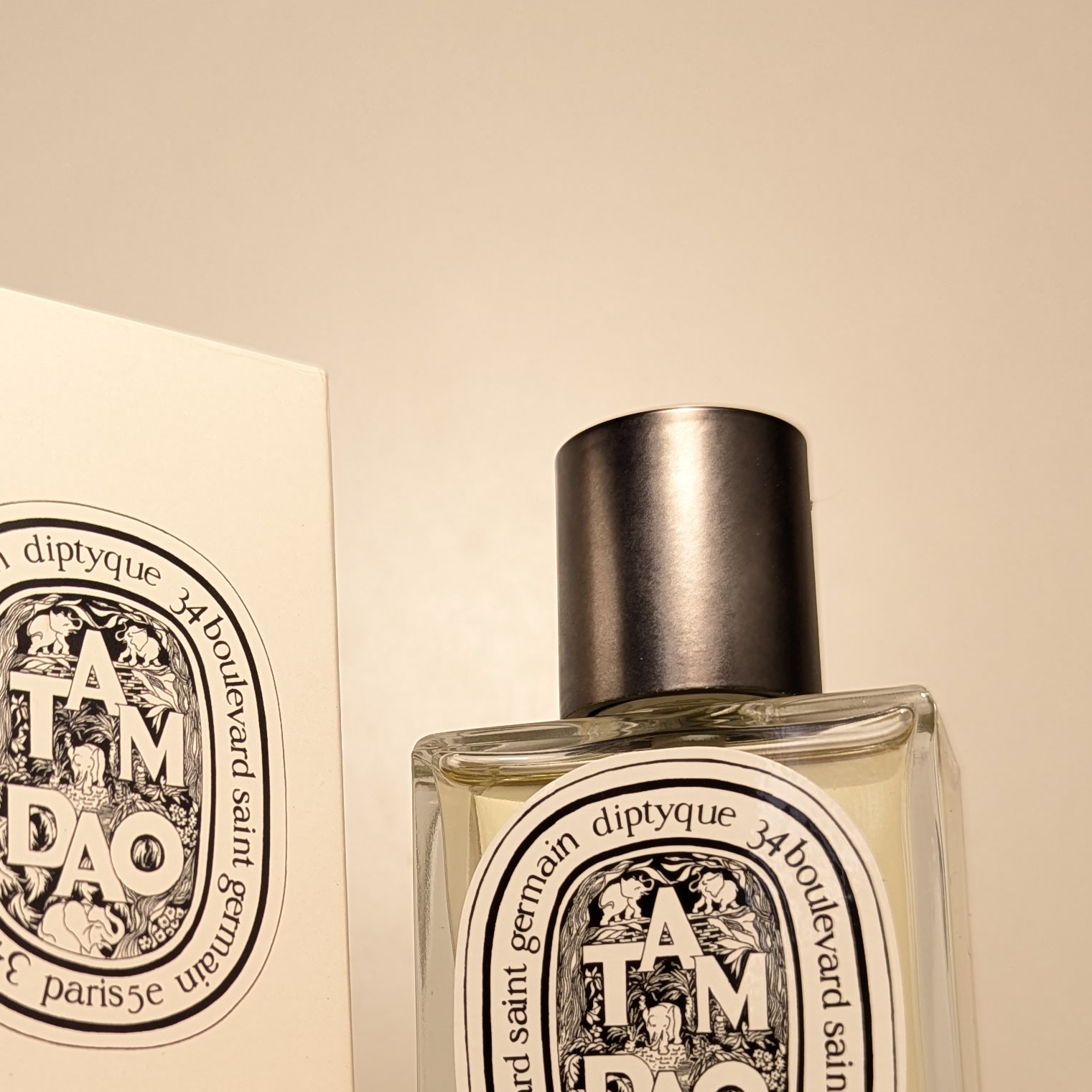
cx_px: 367
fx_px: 2034
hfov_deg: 29.8
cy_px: 846
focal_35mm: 57
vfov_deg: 29.5
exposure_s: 1/118
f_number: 1.85
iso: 55
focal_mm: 6.81
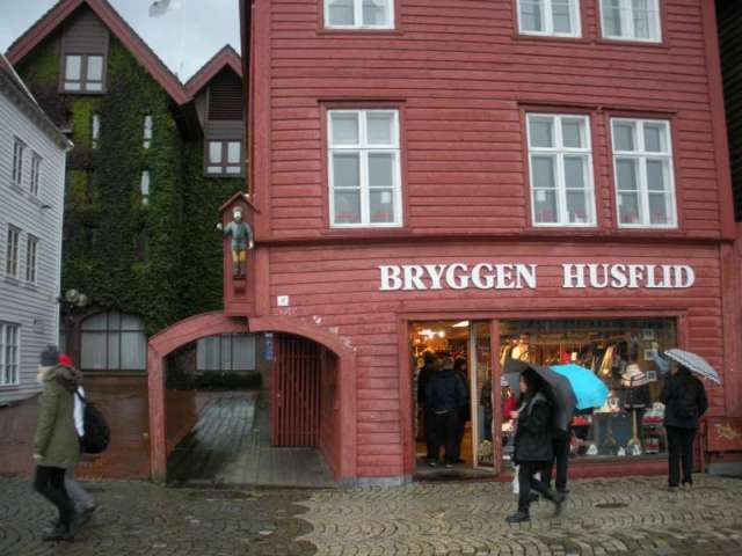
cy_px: 278
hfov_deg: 52.6
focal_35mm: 35
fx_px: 750
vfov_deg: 40.7
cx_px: 371
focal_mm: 6.3
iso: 240
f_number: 3.5
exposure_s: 1/64.2
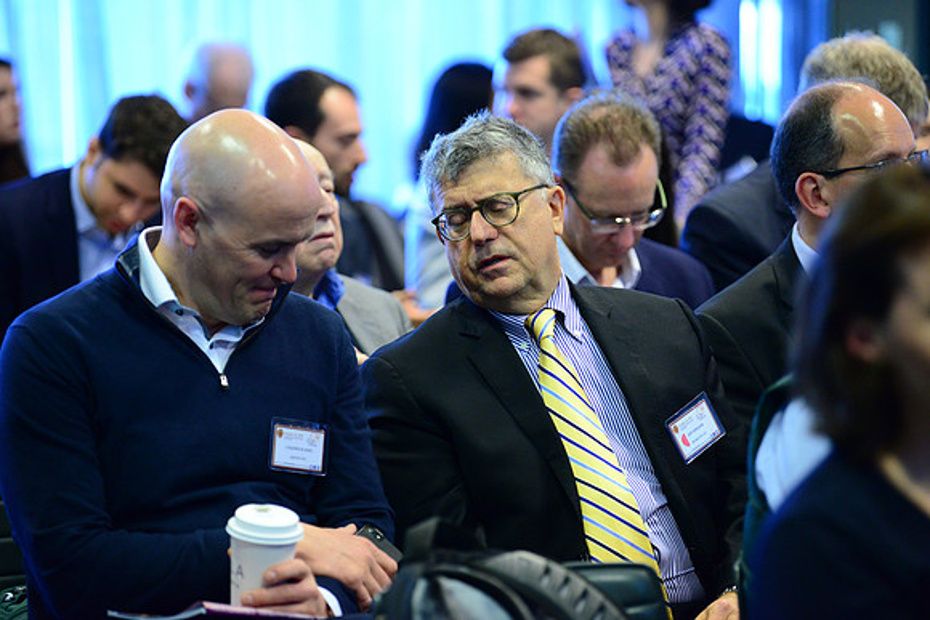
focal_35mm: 140
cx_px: 465
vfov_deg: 9.8
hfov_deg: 14.7
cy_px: 310
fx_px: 3617
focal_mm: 140
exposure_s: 1/200
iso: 4000
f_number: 2.8
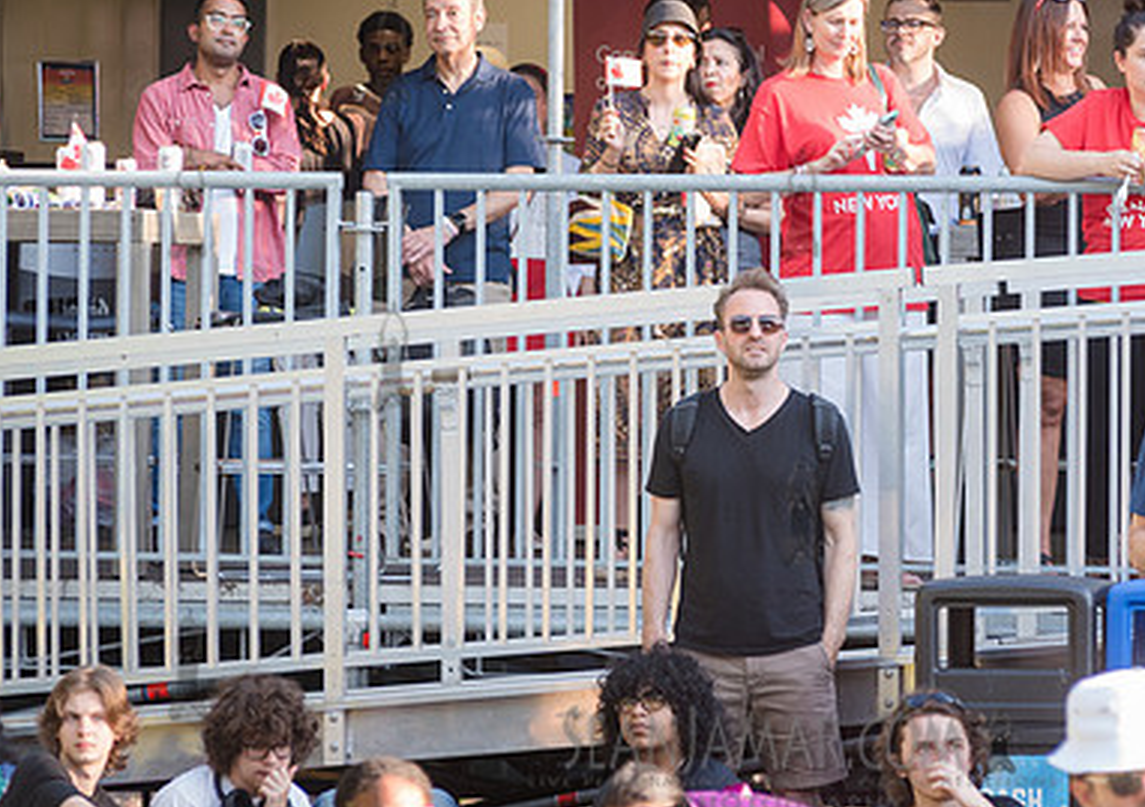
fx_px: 8965
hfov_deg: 7.3
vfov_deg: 5.1
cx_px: 733
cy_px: 203
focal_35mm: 277
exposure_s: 1/125
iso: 320
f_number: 4.5
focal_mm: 170
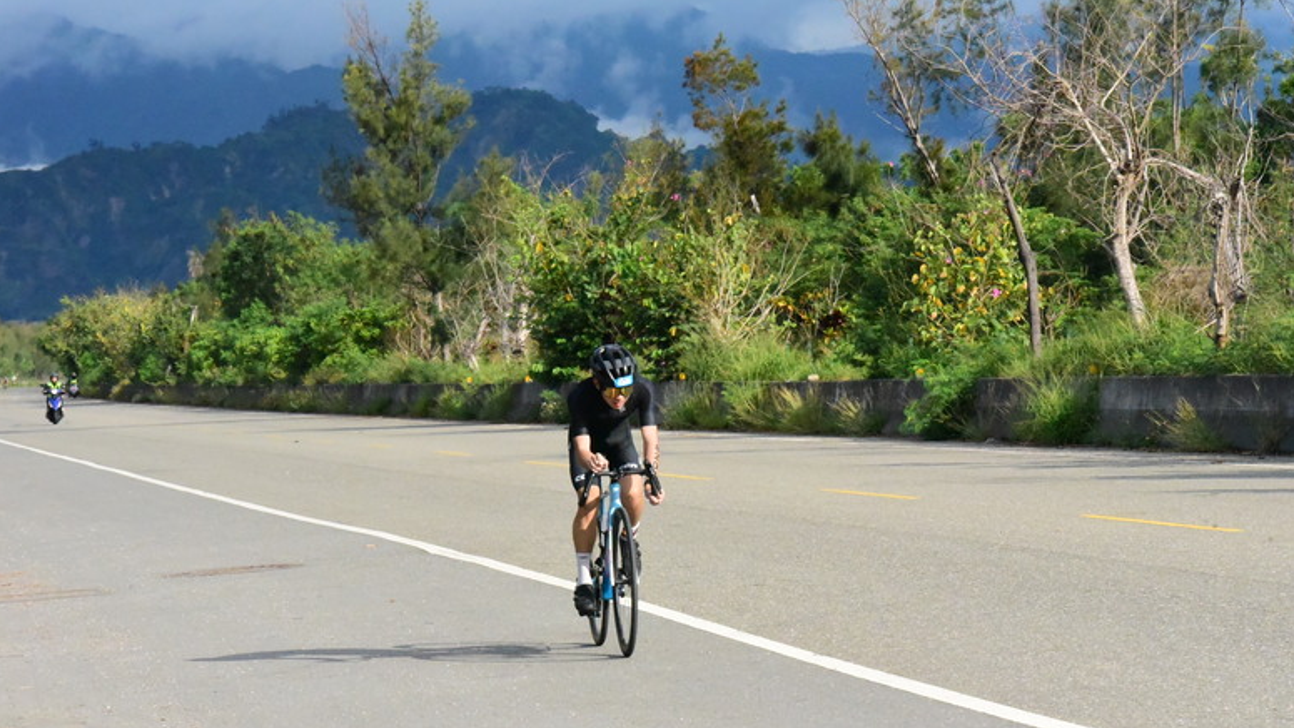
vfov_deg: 7.9
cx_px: 646
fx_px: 5250
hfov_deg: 14.1
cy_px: 405
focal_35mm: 153
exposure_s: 1/4000
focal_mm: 145
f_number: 22
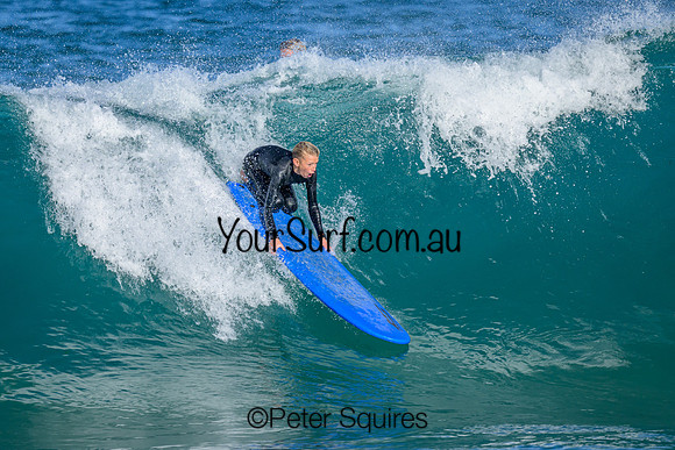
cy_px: 224
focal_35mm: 1099
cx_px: 211
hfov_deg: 1.9
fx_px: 20605
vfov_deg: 1.3
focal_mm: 800
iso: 450
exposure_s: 1/2000
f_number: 8
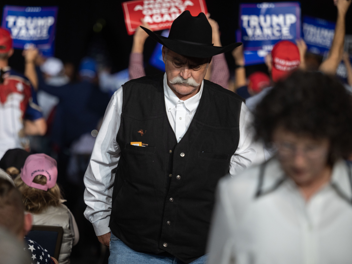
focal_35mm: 213
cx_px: 159
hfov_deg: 9.3
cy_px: 138
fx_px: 2166
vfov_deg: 7.0
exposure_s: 1/1500
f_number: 2.8
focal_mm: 150
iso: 800
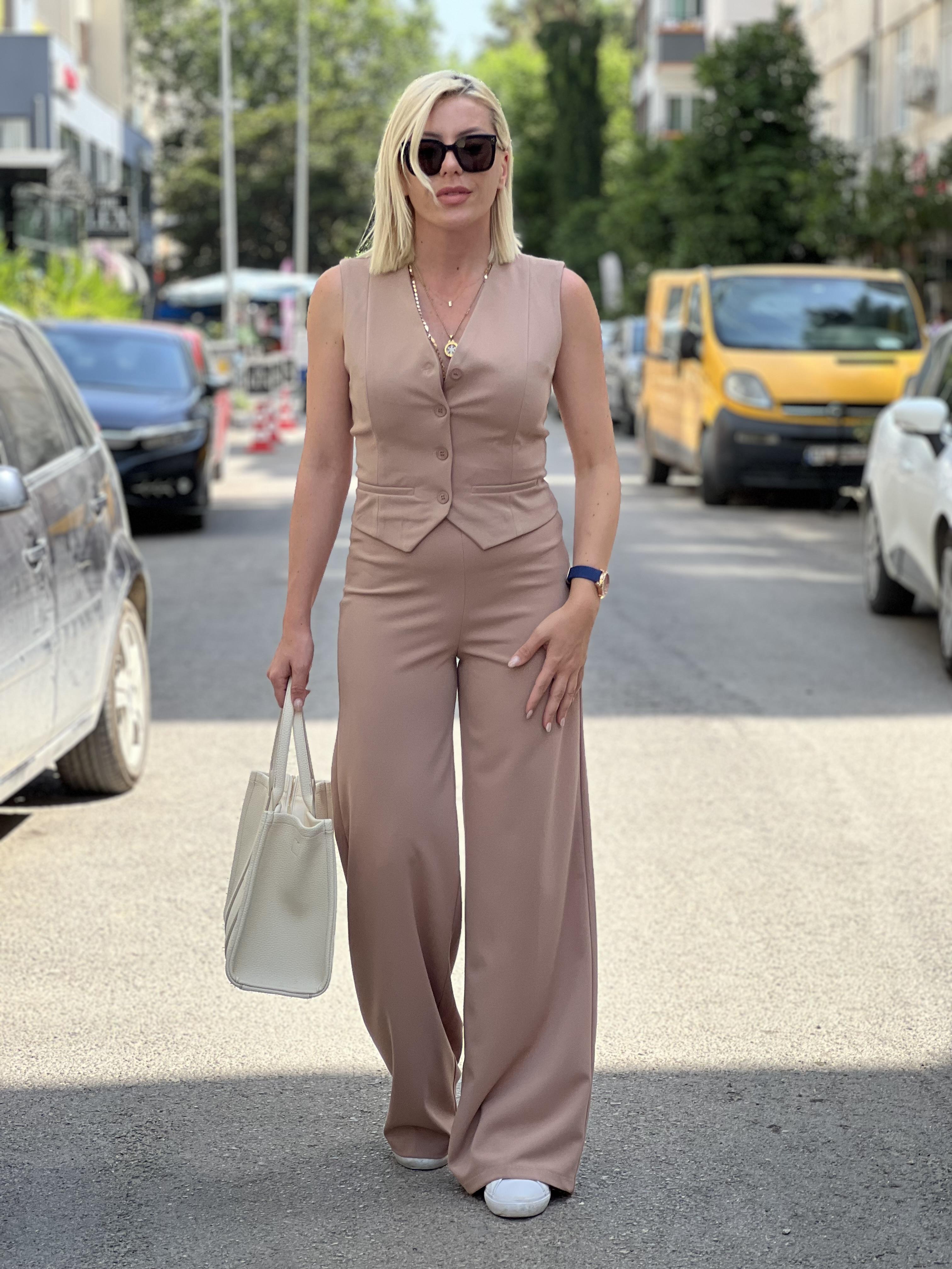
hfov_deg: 19.1
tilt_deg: -3.7
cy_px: 634
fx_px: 2824
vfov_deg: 25.3
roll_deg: -0.6
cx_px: 476
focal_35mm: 77
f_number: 2.8
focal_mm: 9
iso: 32
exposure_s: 1/369
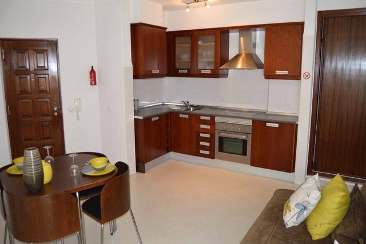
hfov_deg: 67.4
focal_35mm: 27
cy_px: 122
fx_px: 275
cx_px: 183
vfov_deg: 48.0
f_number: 4
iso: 400
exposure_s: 1/80
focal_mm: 18
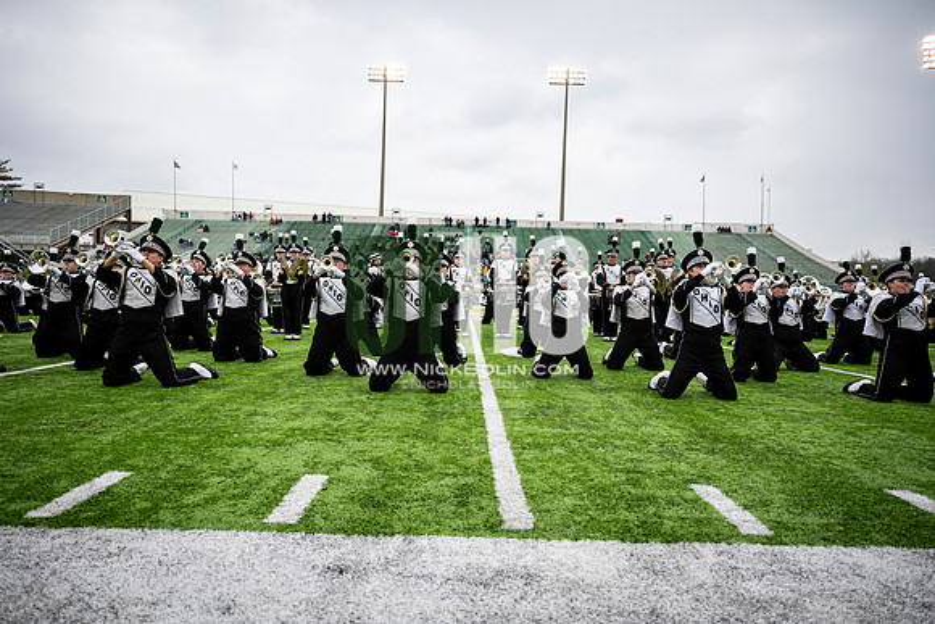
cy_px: 312
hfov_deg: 73.7
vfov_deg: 53.2
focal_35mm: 24
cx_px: 468
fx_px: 623
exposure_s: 1/500
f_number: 2.8
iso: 100
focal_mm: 24
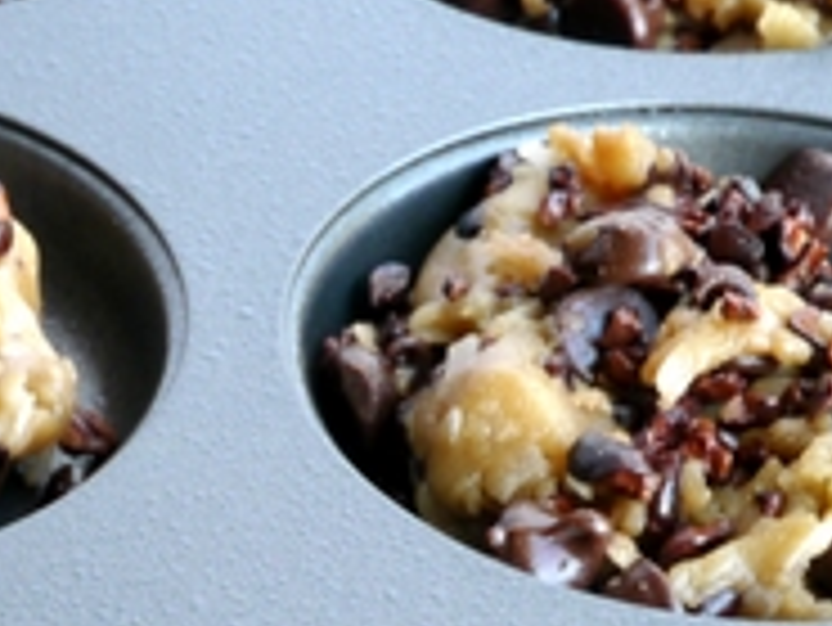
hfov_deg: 12.5
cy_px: 750
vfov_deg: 9.5
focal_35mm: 155
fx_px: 3728
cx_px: -83
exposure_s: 1/10
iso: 400
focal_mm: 25
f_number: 13
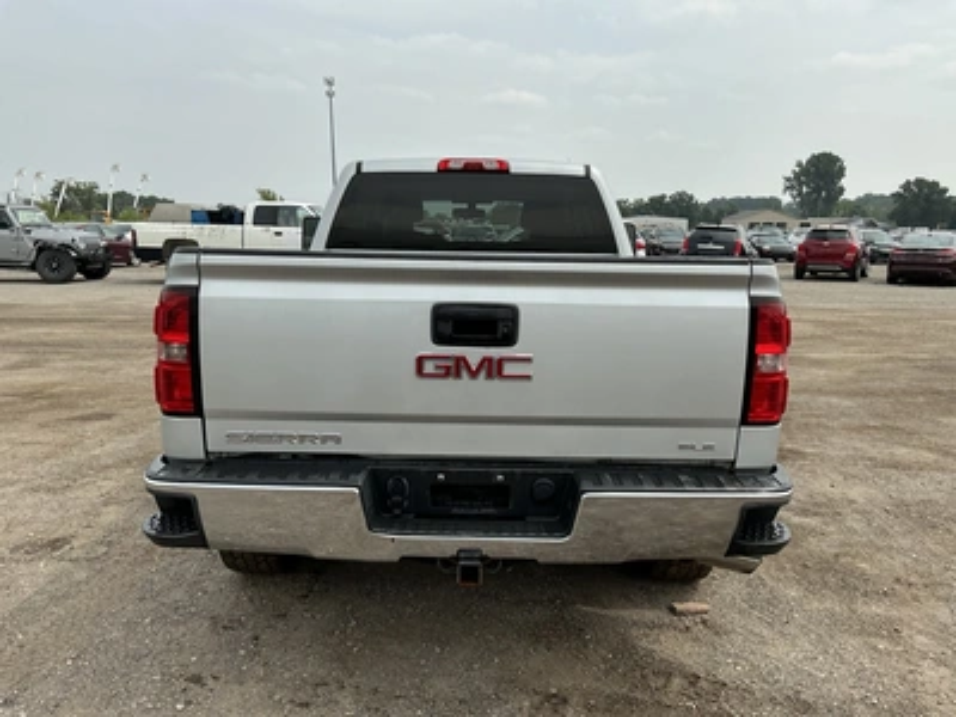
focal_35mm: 28
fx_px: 773
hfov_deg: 63.4
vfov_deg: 49.7
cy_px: 358
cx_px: 478
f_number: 1.8
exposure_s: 1/1912
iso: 25
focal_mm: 3
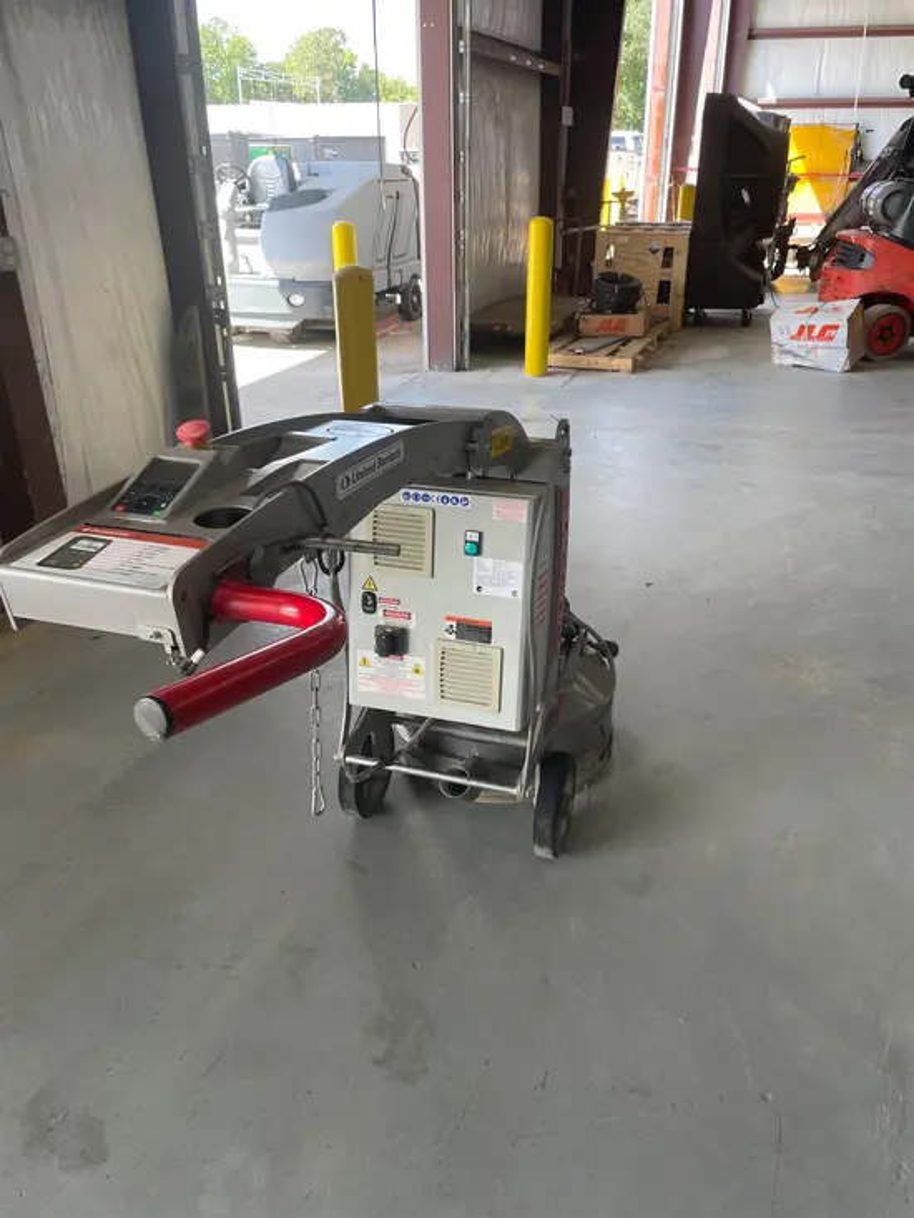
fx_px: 915
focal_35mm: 26
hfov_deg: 53.1
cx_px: 457
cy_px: 609
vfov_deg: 67.3
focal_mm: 4.2
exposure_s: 1/120
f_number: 1.6
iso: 32
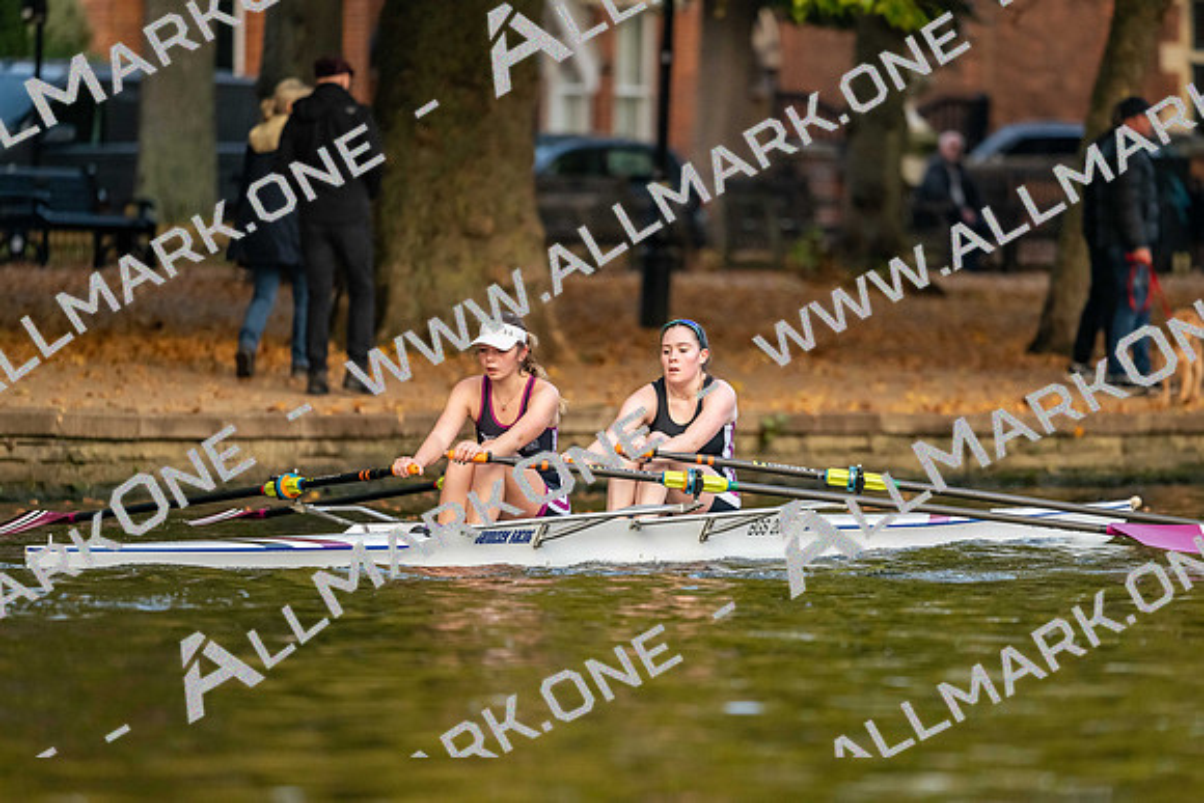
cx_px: 602
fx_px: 13380
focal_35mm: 400
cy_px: 402
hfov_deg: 5.2
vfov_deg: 3.4
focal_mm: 400
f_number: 4.5
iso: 3200
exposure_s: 1/2500
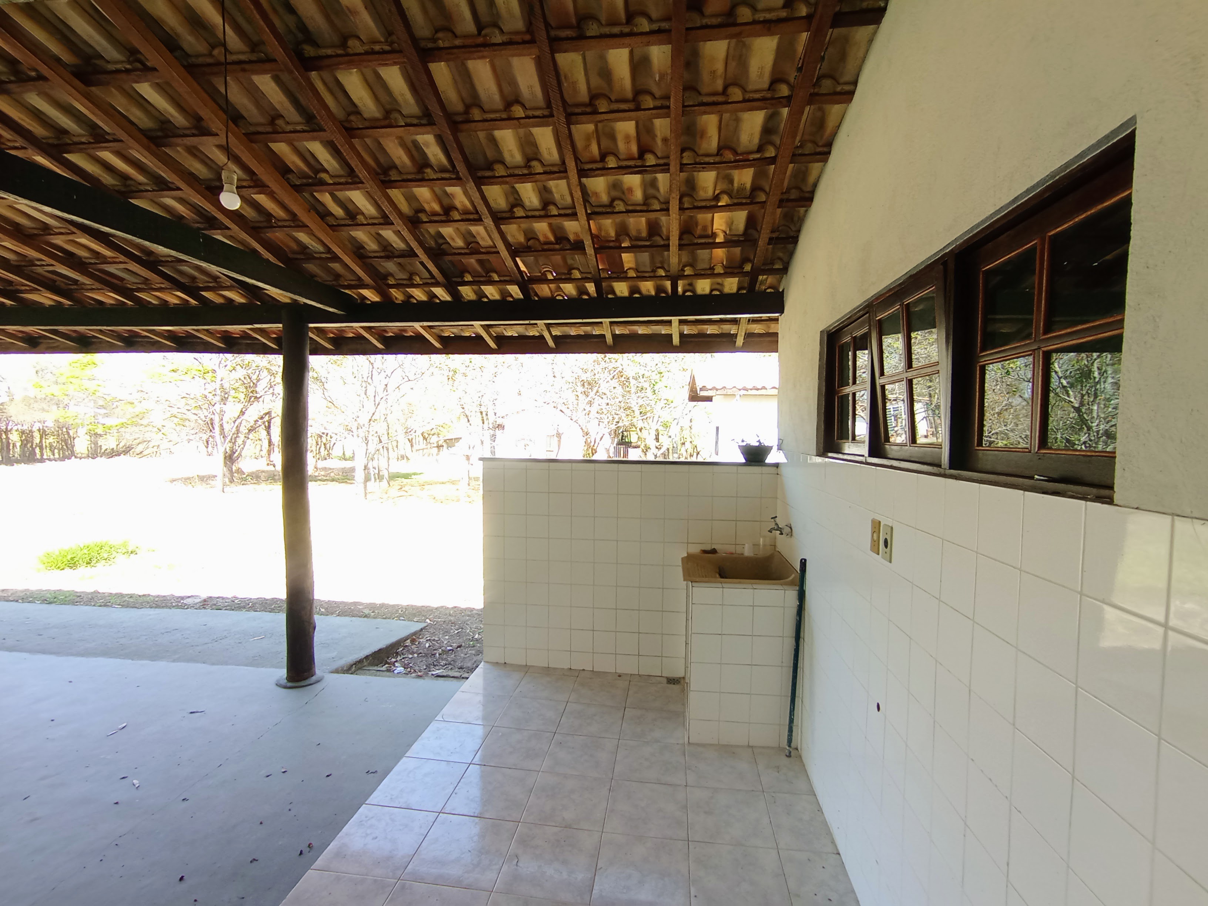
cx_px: 604
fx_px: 558
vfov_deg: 78.1
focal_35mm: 16
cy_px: 453
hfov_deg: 94.5
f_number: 2.2
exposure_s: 1/120
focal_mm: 1.65
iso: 61
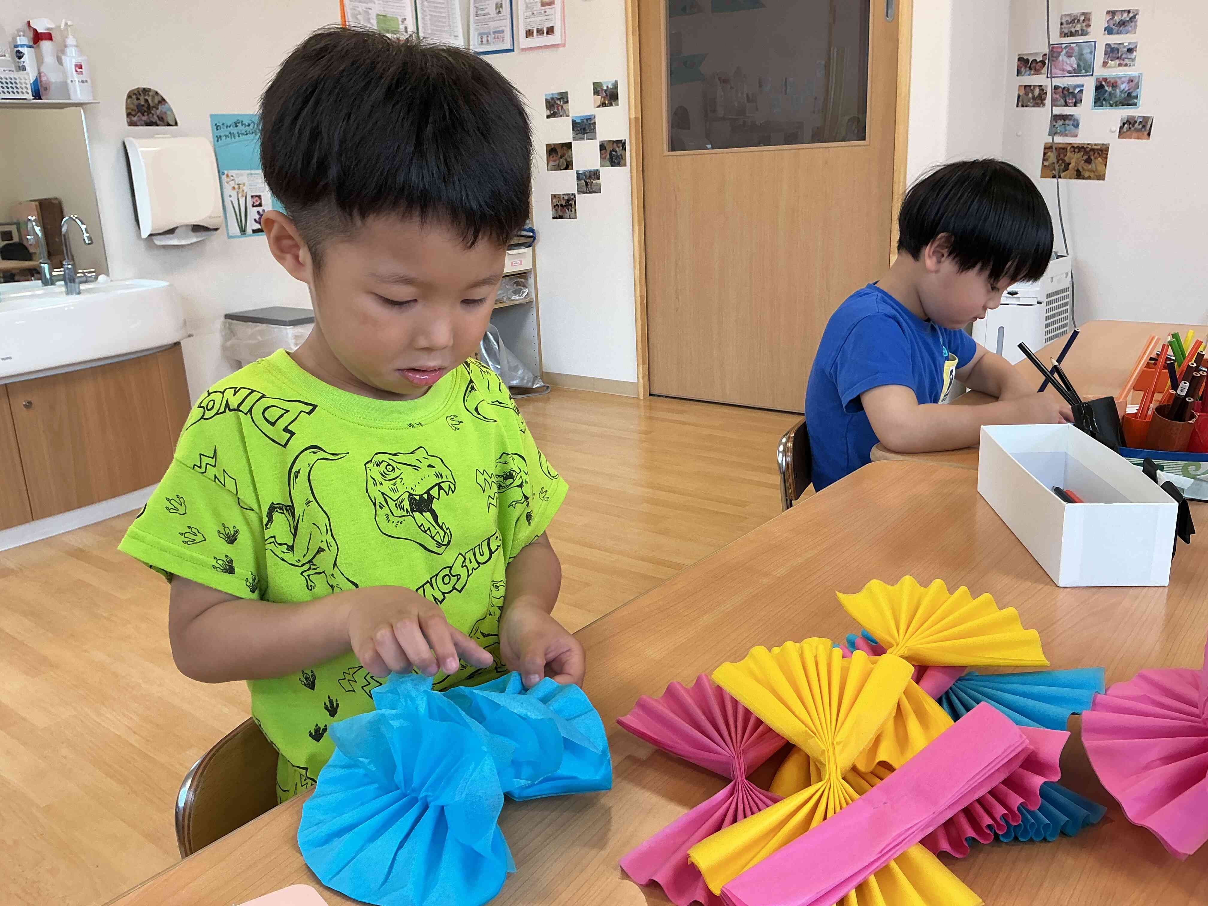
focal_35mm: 29
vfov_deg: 48.2
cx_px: 604
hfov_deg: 61.7
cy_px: 453
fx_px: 1012
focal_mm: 3
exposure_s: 1/120
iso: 40
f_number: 1.8
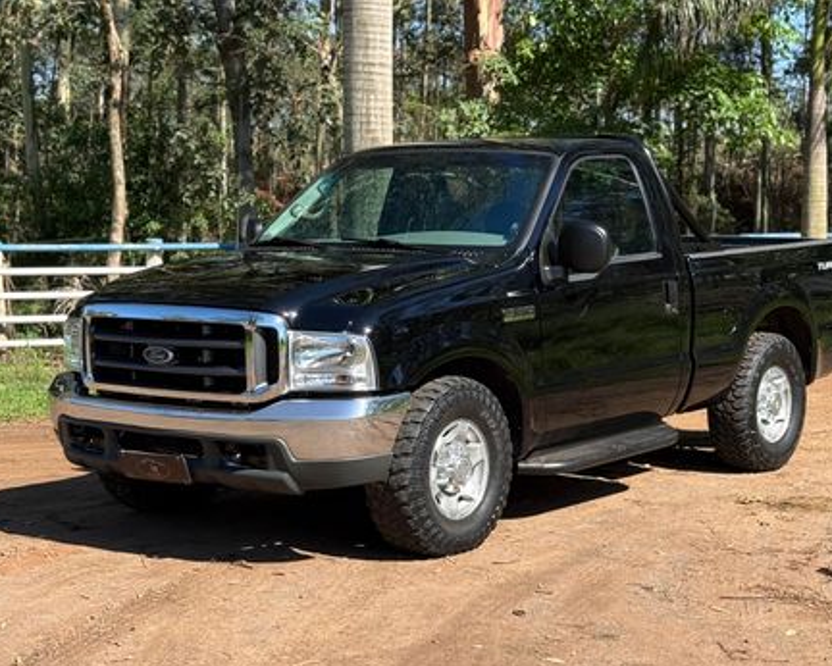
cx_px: 431
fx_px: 1256
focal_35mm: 51
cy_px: 339
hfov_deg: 36.6
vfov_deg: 29.7
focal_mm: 6.76
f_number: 1.78
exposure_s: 1/1931
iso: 80
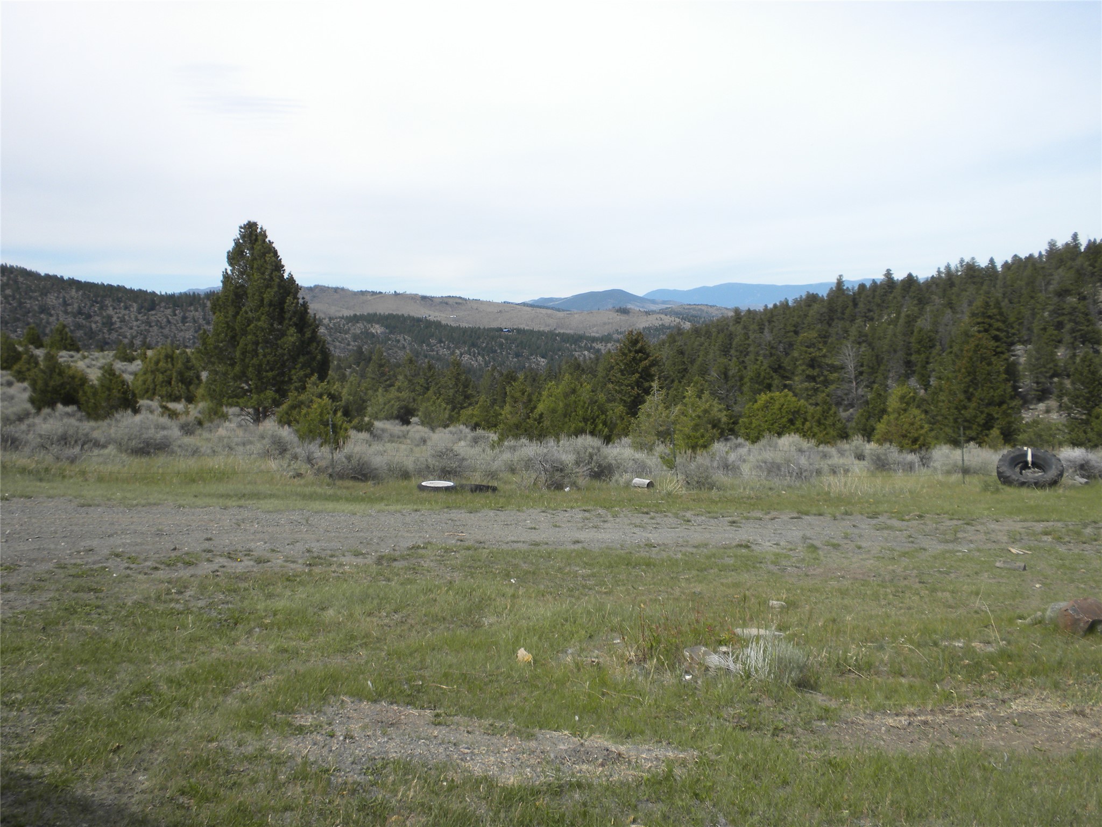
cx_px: 551
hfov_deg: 50.1
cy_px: 414
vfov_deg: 38.7
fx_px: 1178
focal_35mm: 37
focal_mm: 6.6
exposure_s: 1/93.5
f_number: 10
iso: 64
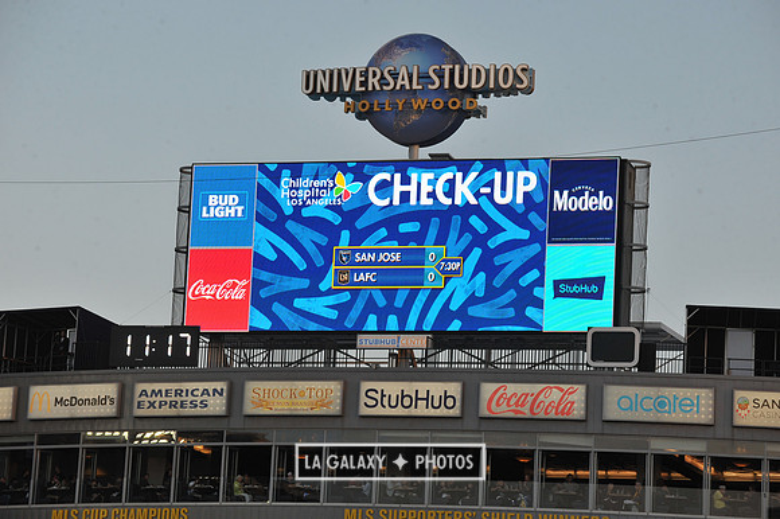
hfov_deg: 12.8
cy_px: 260
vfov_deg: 8.6
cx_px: 390
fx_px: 3465
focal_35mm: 160
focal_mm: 160
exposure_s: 1/320
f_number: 9
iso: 800
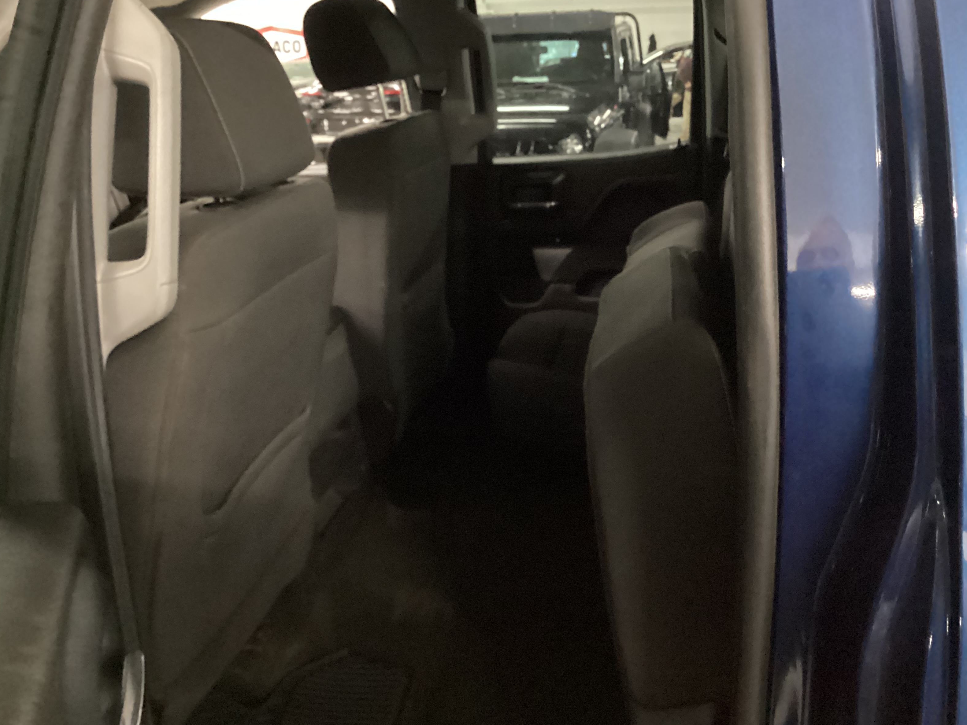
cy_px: 360
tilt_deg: -20.7
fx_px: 894
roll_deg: +1.3
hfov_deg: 56.8
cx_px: 475
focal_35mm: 32
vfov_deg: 44.2
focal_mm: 3.3
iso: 800
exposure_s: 1/17
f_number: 2.4
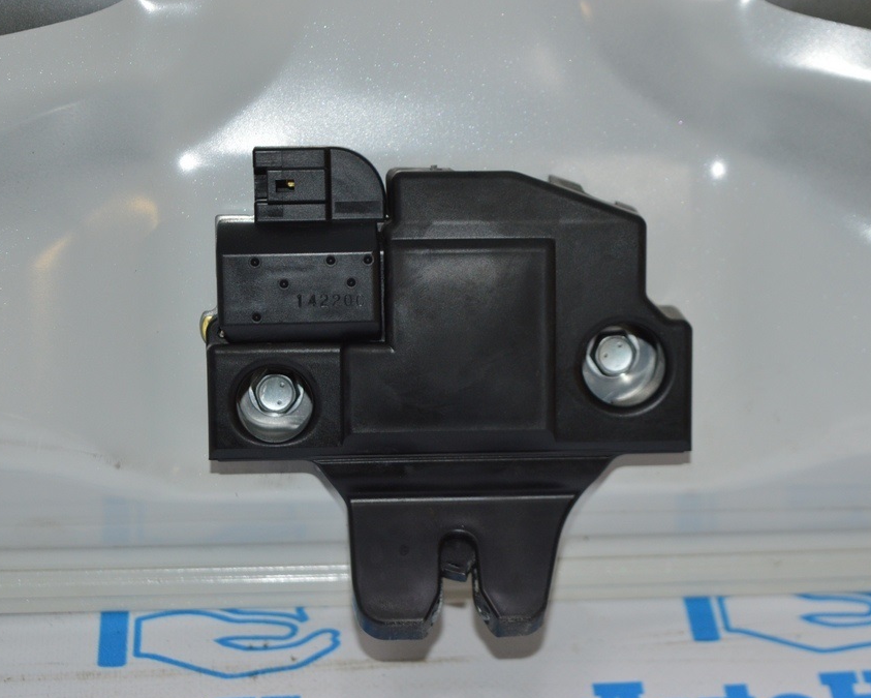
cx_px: 466
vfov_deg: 18.7
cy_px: 351
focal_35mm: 82
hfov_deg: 23.3
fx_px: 2115
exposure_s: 1/60
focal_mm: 48
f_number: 5.3
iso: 640
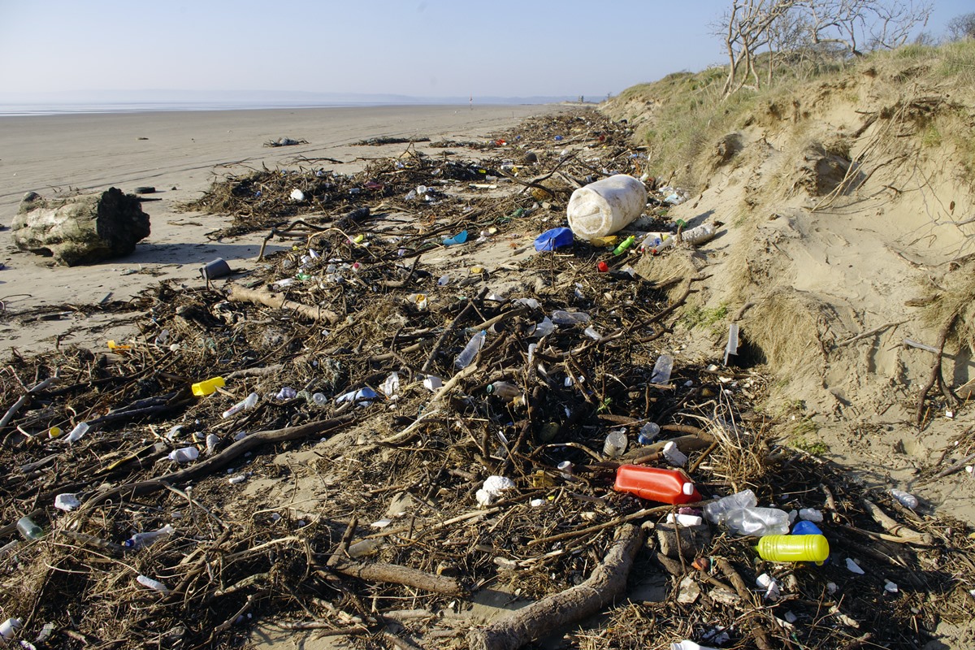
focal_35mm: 27
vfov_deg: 47.9
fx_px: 731
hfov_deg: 67.4
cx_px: 488
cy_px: 325
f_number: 11
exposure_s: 1/250
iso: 400
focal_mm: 18
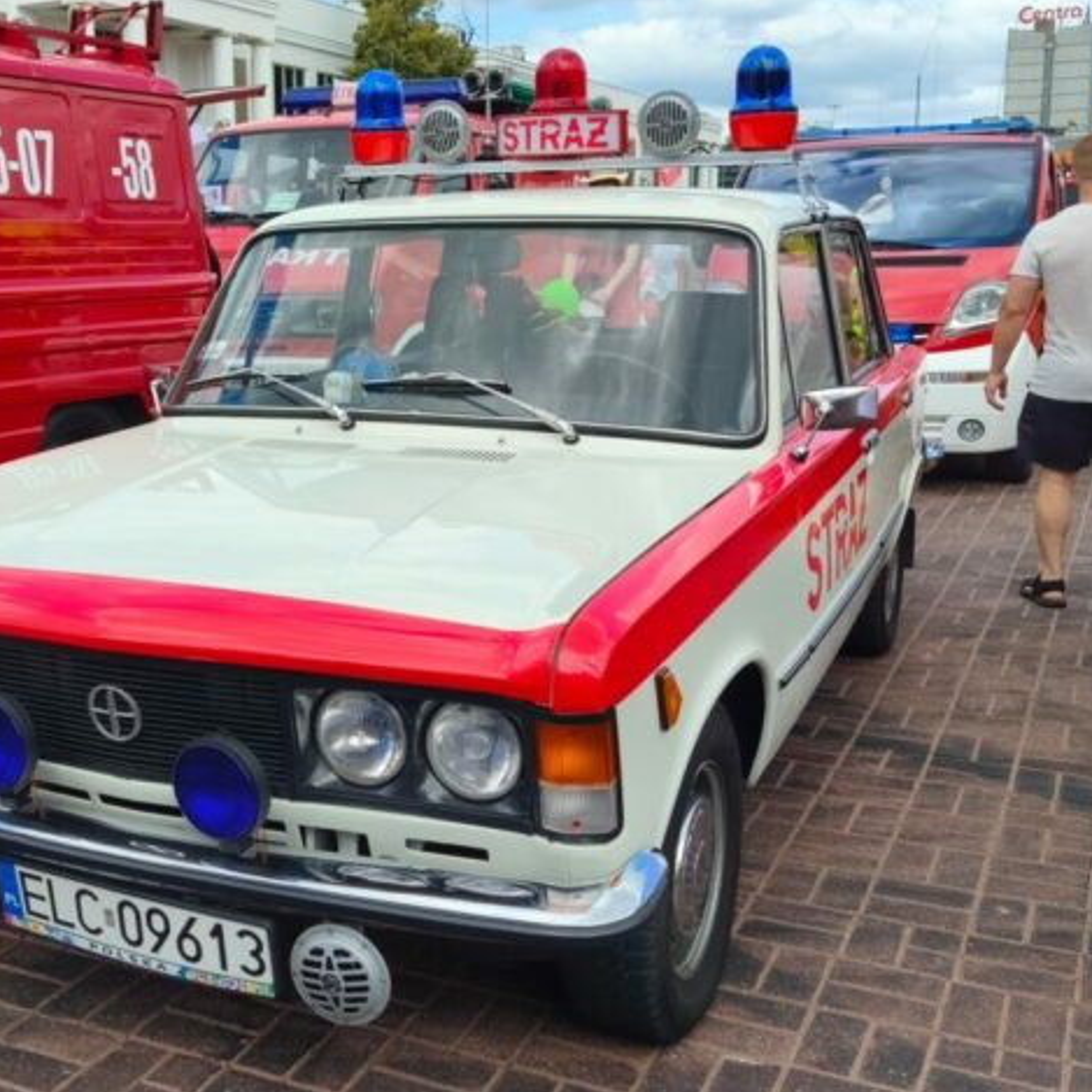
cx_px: 405
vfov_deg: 40.9
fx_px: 1463
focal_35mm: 41
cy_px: 552
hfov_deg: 40.6
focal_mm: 6.06
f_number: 1.7
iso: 50
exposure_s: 1/503
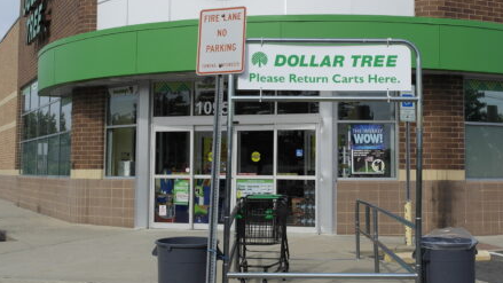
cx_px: 286
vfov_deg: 21.8
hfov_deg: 37.8
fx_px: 734
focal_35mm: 55
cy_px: 107
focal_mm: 20
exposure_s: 1/320
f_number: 7.1
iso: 100
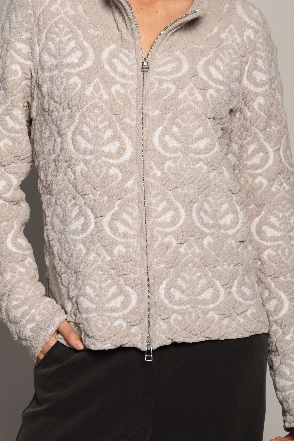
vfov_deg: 13.9
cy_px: 121
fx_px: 1801
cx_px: 145
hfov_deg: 9.3
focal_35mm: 147
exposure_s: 1/160
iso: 100
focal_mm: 85
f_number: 8
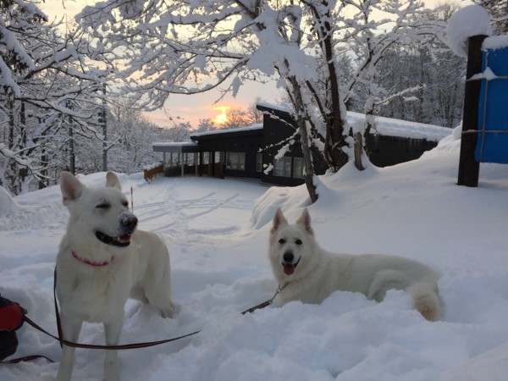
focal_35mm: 29
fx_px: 426
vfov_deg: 48.2
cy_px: 190
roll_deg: +0.2
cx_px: 254
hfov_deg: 61.7
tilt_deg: -9.0
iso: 32
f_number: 2.2
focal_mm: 4.15
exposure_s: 1/329
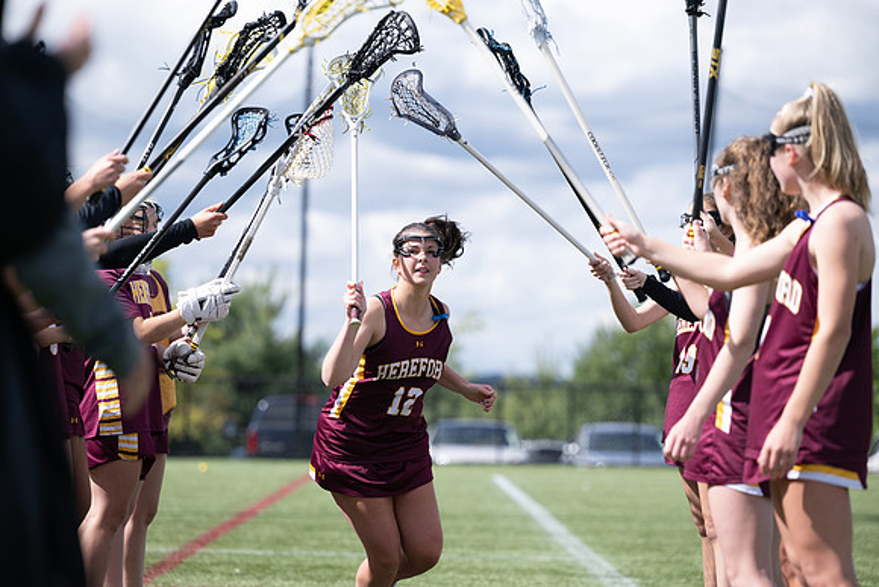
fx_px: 3907
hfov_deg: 12.8
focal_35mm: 160
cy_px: 294
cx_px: 440
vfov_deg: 8.6
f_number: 3.5
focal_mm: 160
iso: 250
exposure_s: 1/2000
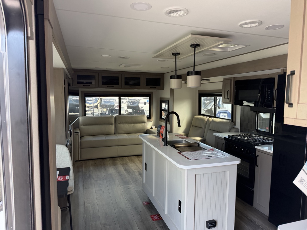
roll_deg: -2.1
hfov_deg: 71.6
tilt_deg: -5.5
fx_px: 213
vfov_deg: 56.8
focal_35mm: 24
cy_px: 115
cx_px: 154
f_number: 1.78
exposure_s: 1/152
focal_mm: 6.76
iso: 160
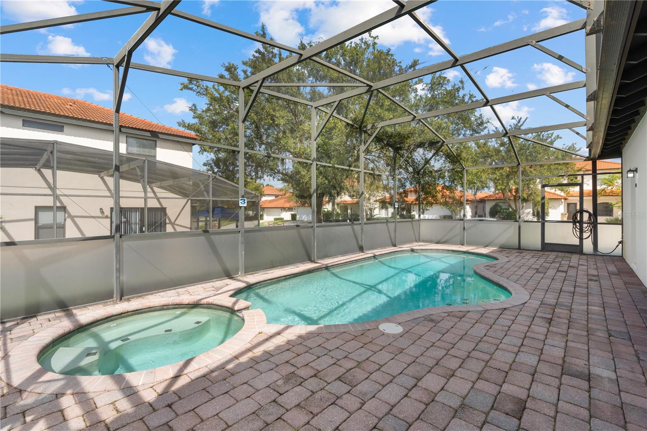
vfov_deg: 73.7
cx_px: 324
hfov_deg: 96.7
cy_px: 216
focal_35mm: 16
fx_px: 287
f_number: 9
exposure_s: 1/25
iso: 100
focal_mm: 16
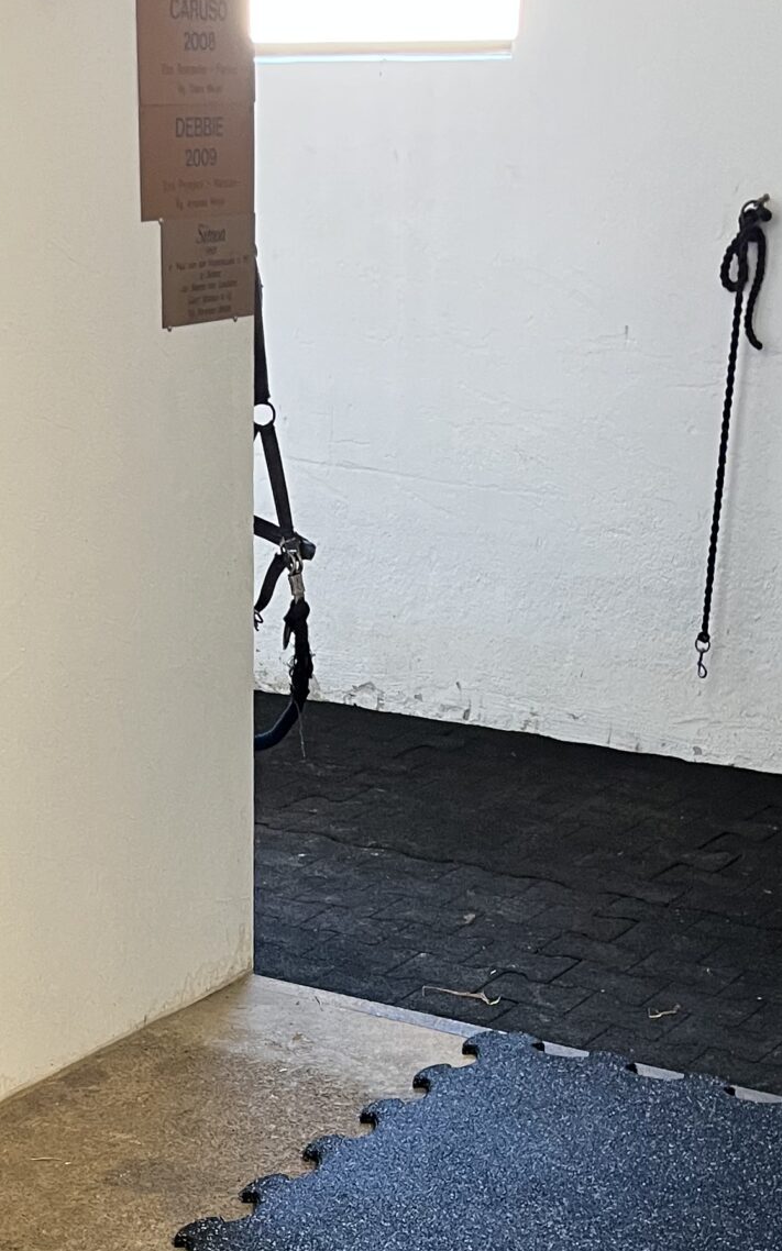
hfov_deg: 20.9
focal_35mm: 62
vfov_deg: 30.9
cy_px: 1205
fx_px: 2115
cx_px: 264
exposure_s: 1/50
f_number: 1.6
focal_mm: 5.1
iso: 200
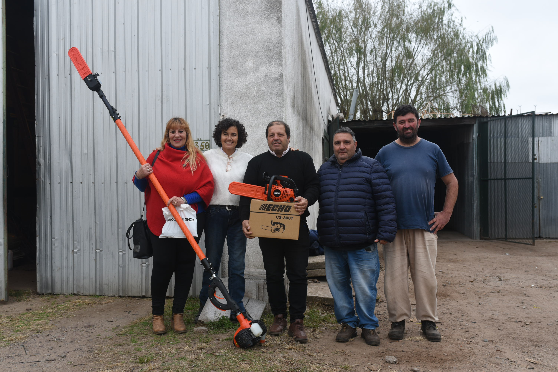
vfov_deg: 37.9
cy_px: 186
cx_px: 279
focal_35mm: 35
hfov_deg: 54.4
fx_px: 543
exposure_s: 1/320
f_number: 5.6
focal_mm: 35
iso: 400
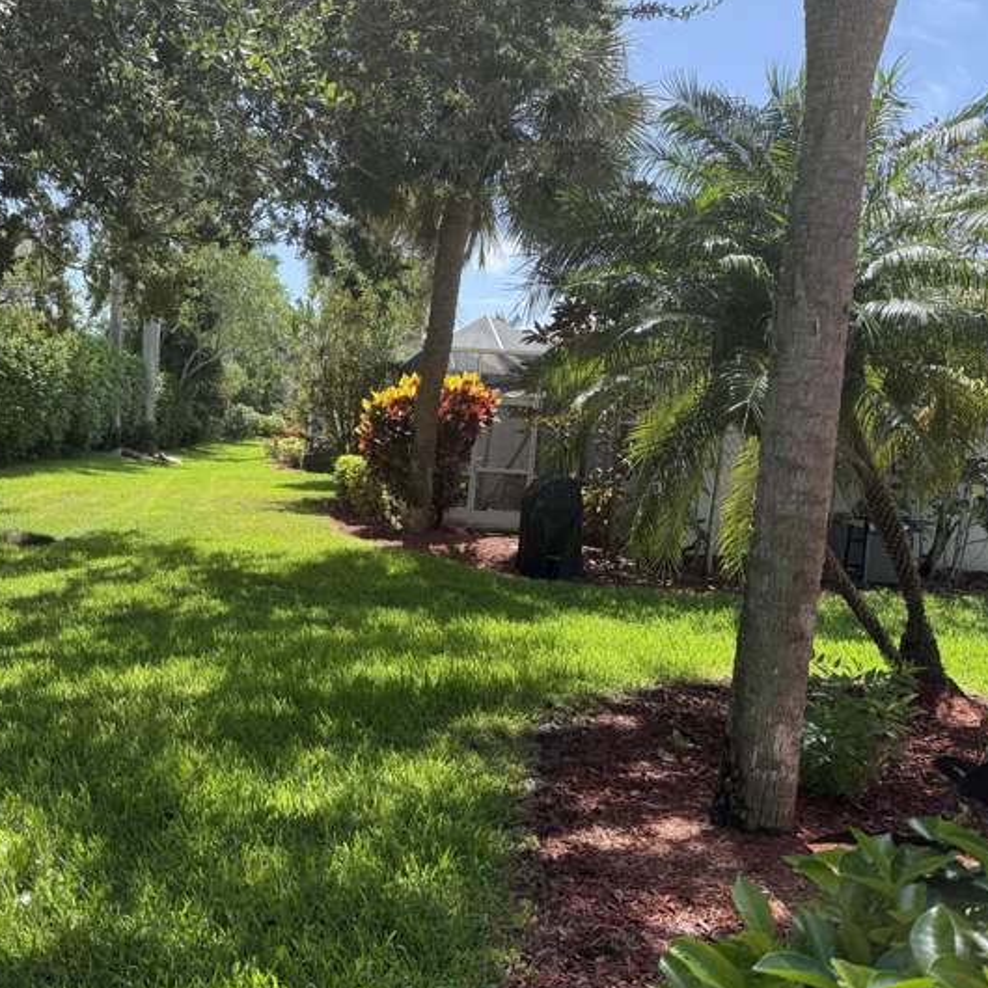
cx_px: 330
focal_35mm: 32
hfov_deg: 50.2
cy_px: 490
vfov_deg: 51.1
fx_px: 1033
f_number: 1.78
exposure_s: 1/1689
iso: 100
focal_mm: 6.76
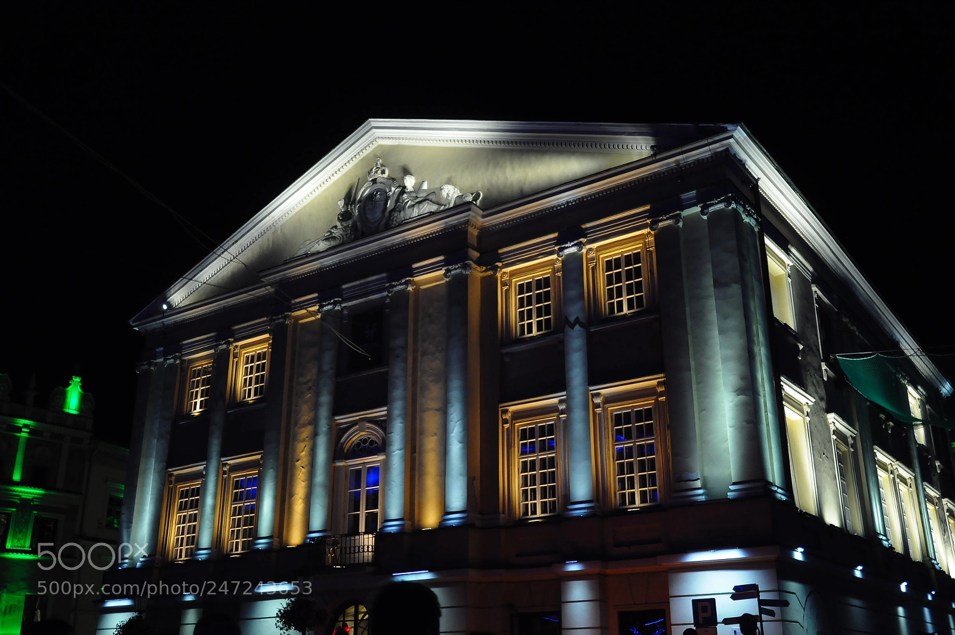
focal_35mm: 36
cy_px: 318
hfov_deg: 53.2
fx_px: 954
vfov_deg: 36.8
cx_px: 478
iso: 1250
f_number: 3.8
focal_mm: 24
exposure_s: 1/40
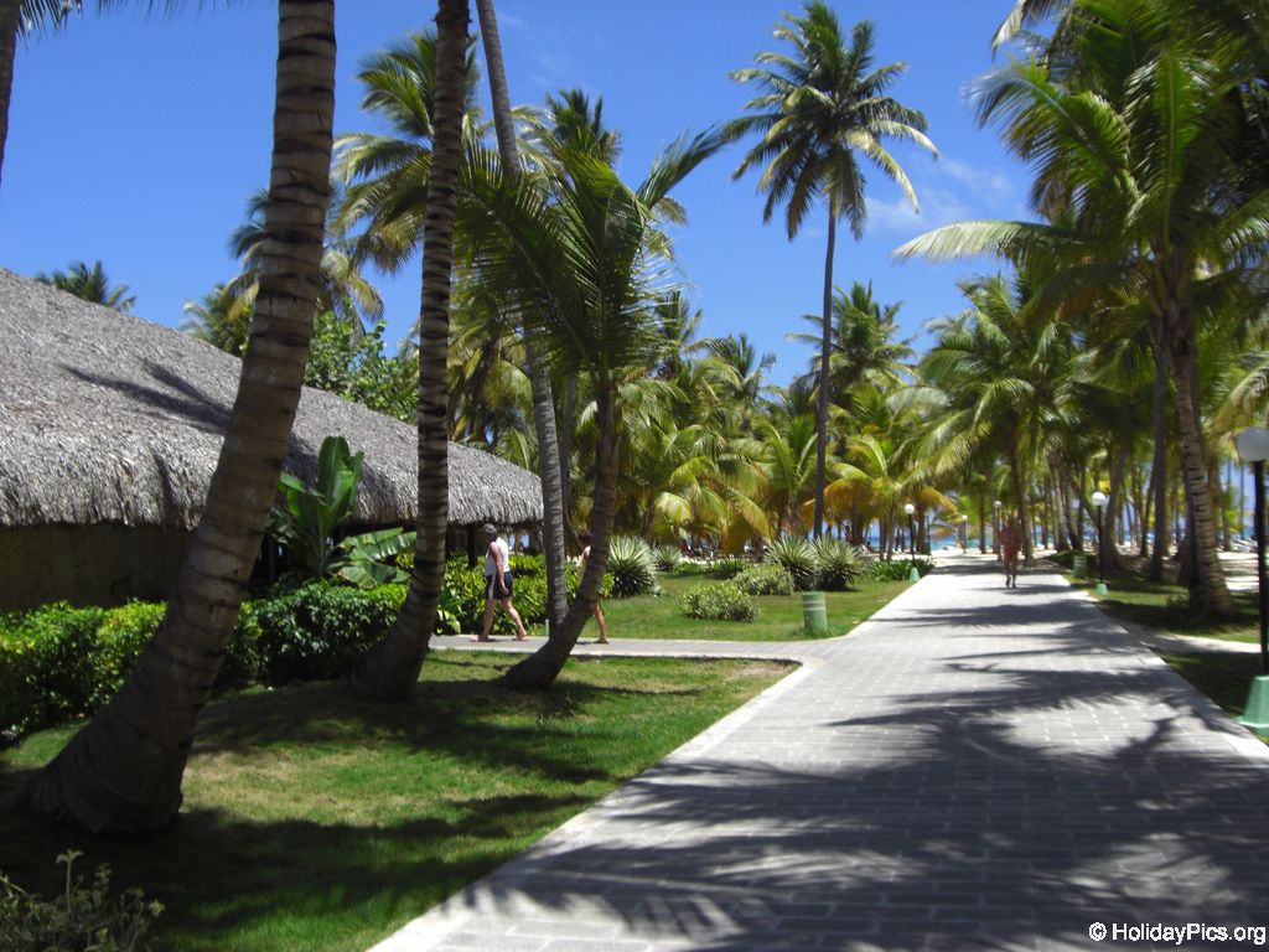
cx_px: 634
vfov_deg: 37.7
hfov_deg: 49.0
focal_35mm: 38
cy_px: 476
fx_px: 1393
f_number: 8
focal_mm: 6.2
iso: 64
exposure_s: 1/125
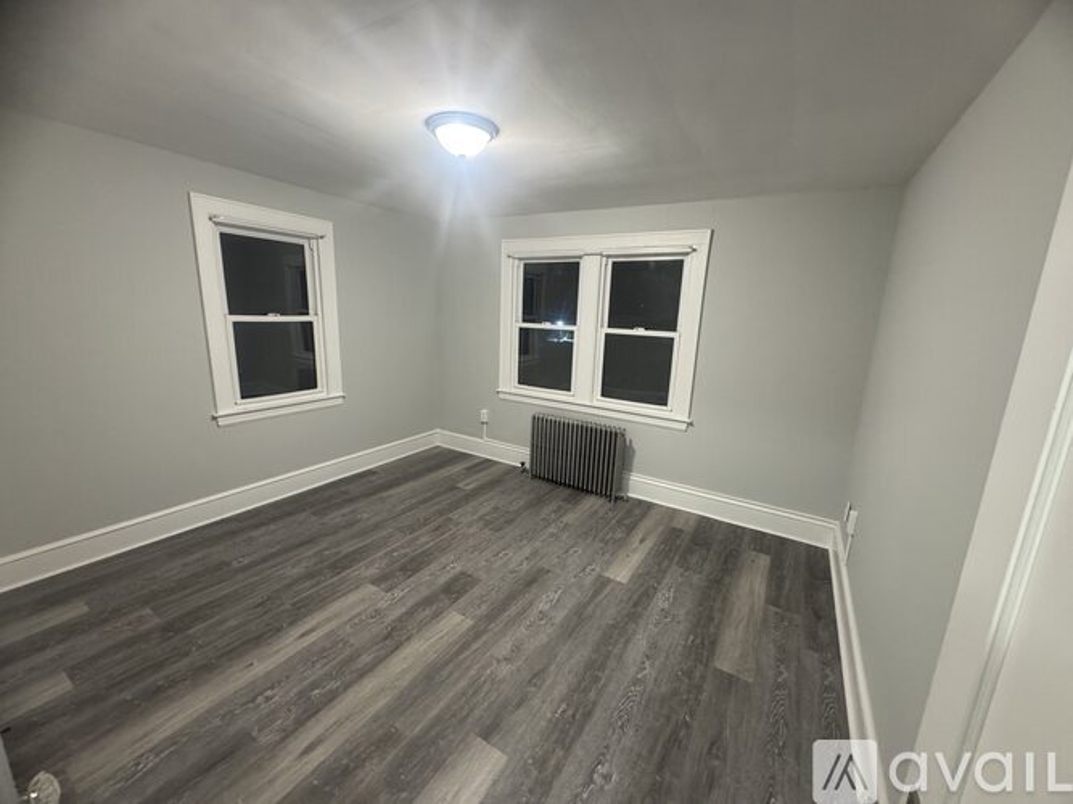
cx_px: 536
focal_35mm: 14
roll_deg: -1.7
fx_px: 434
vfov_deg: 85.7
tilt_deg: -13.2
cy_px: 402
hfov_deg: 102.1
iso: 320
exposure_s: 1/60
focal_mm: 2.22
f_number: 2.2
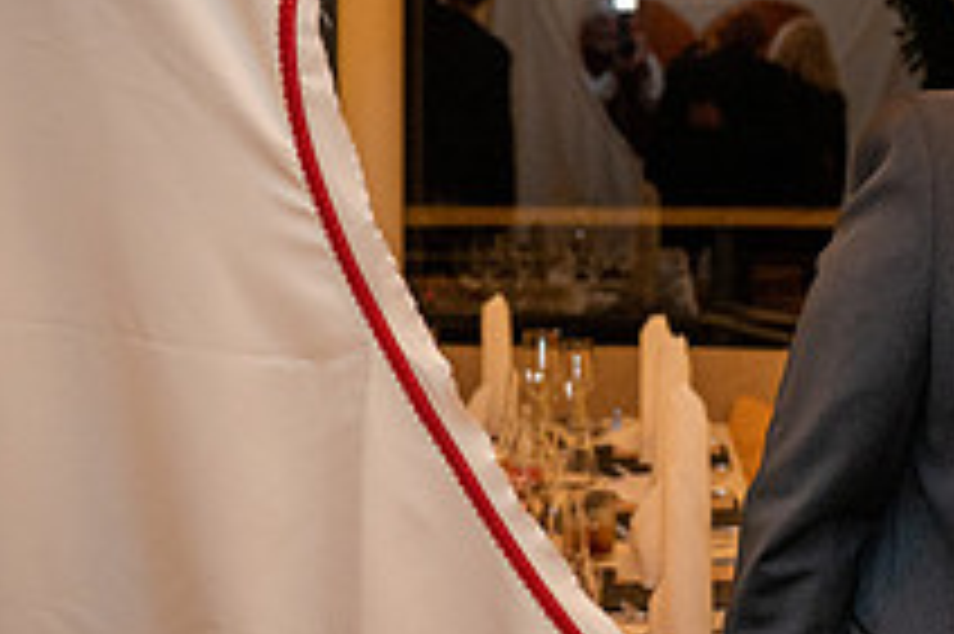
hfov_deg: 18.6
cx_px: 1152
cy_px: 364
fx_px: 2754
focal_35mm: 104
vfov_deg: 13.1
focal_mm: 38
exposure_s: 1/60
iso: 5000
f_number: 4
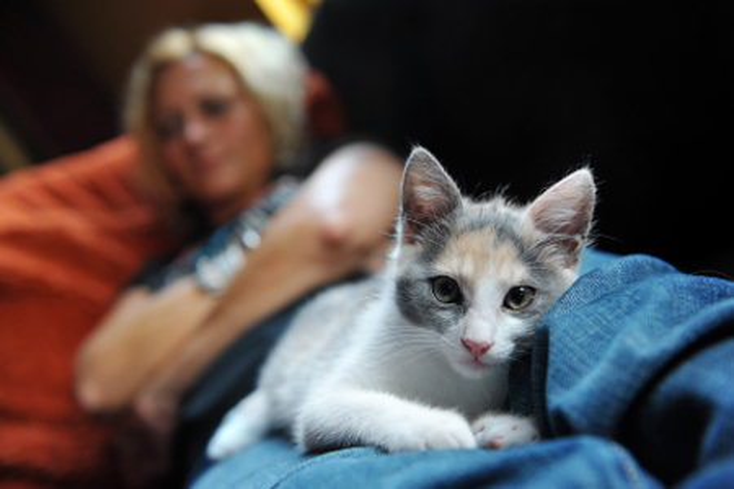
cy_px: 244
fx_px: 856
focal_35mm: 42
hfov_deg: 46.4
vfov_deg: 31.9
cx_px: 367
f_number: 3.5
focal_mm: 42
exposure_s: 1/20
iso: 800
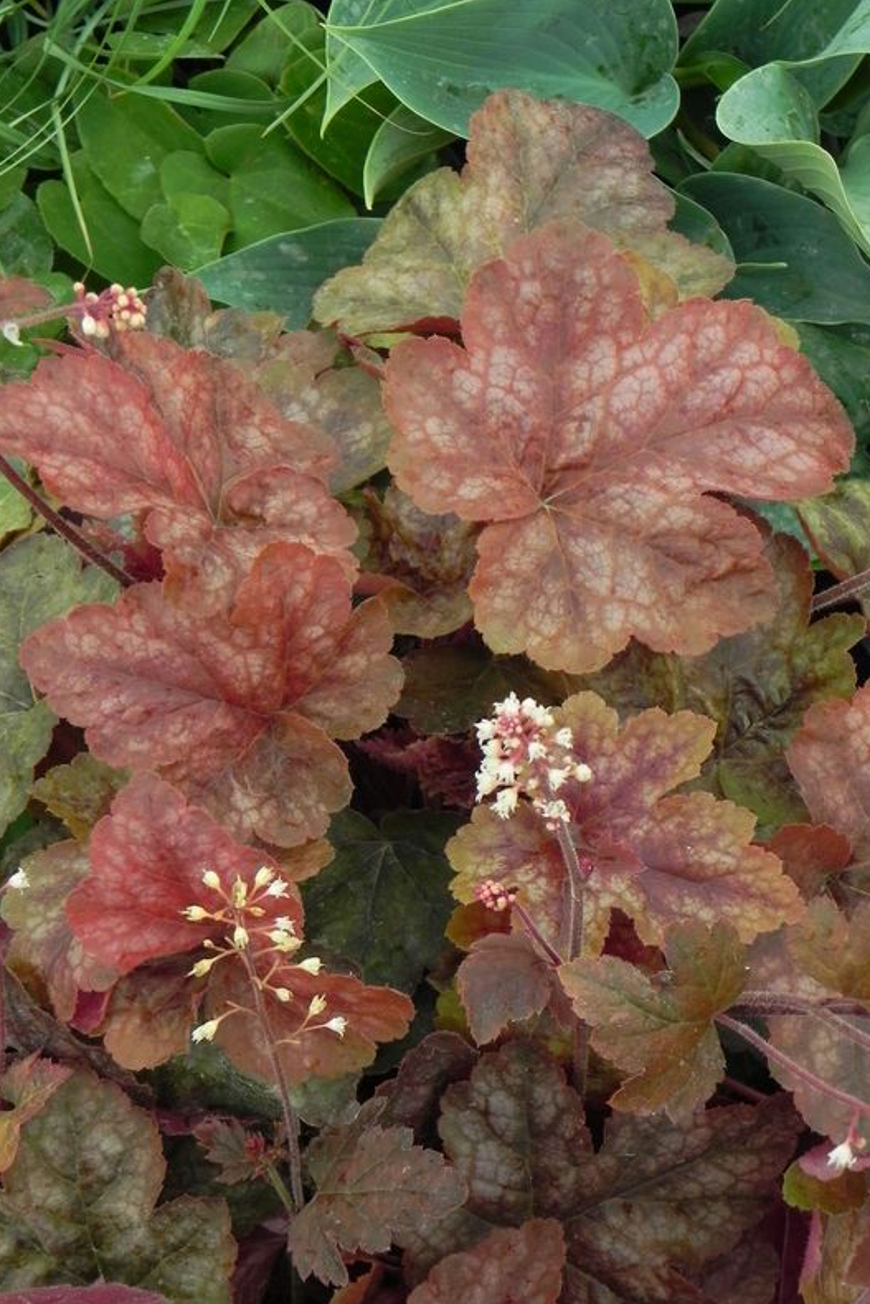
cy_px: 649
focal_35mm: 100
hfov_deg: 13.7
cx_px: 395
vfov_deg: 20.4
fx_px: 3623
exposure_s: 1/160
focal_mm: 16.9
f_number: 5
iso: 160
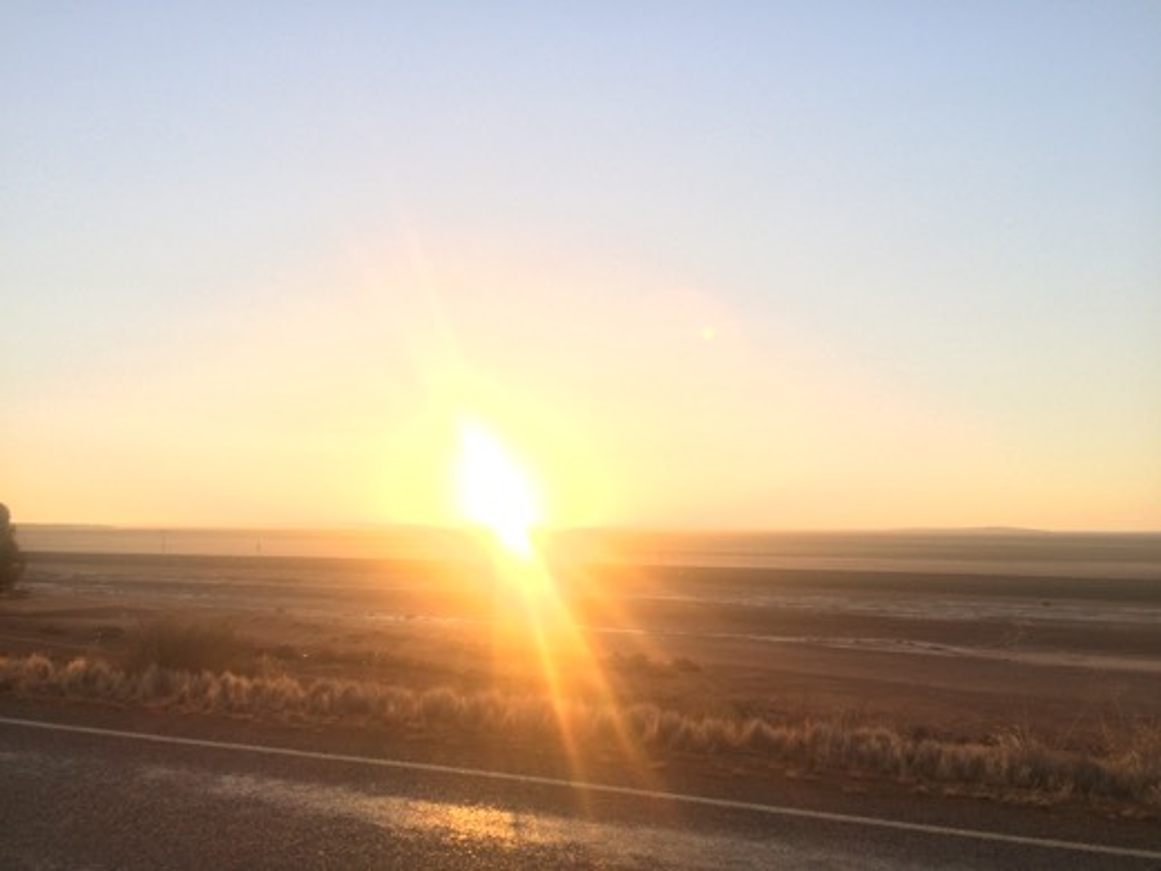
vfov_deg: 48.2
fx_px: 973
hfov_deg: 61.7
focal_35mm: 29
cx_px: 580
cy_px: 436
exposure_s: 1/595
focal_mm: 4.15
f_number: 2.2
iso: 32
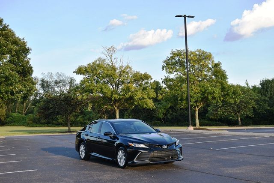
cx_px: 137
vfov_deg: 26.5
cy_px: 92
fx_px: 388
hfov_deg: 38.9
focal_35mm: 51
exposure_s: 1/250
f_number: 6.3
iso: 200
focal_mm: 34
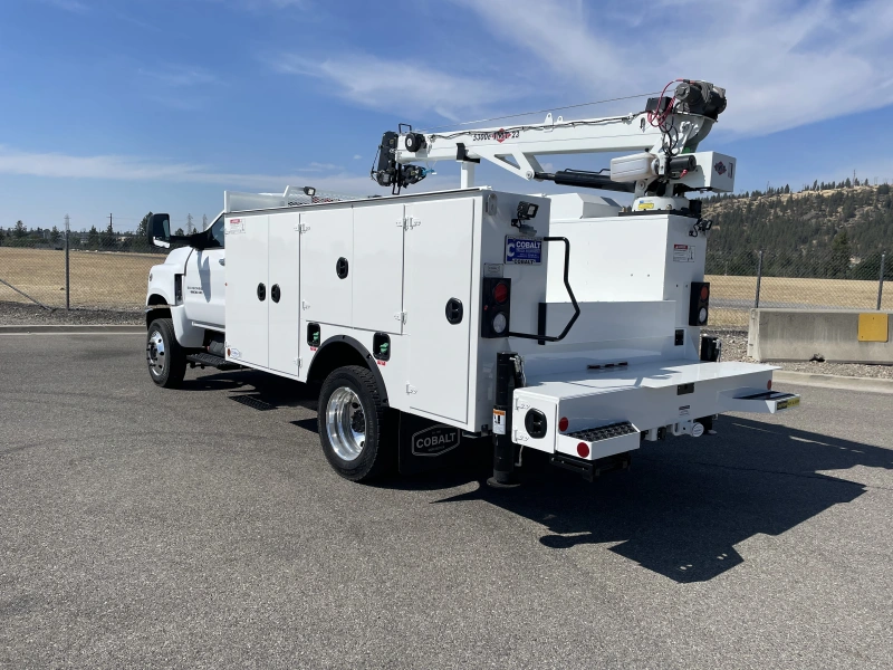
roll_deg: -1.6
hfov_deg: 67.3
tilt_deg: -6.8
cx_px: 446
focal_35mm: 26
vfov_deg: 53.1
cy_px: 335
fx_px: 671
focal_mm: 4.2
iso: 32
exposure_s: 1/8403
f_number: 1.6
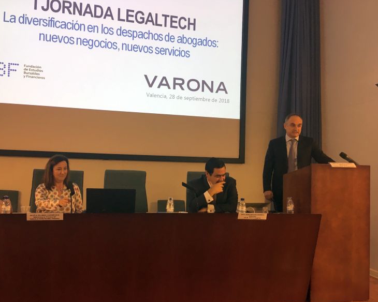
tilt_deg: +0.7
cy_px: 153
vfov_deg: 47.1
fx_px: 347
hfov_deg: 57.1
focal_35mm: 31
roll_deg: -1.6
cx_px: 178
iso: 80
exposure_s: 1/33
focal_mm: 4.15
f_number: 2.2
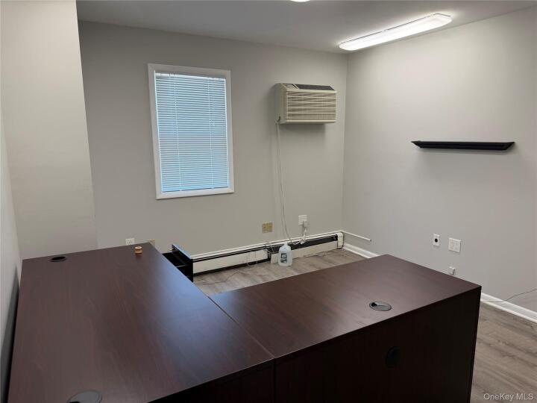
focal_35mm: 24
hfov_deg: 71.6
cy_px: 202
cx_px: 268
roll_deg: +1.0
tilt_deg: -10.7
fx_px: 372
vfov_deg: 56.8
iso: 100
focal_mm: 6.76
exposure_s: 1/120
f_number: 1.78
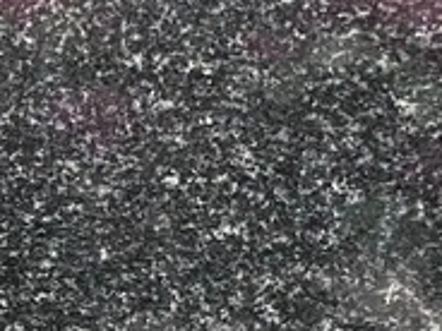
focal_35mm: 113
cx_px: -245
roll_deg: +10.6
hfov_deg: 15.8
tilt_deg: -24.7
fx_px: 1443
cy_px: 319
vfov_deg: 13.0
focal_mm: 4.25
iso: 500
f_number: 1.8
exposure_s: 1/41
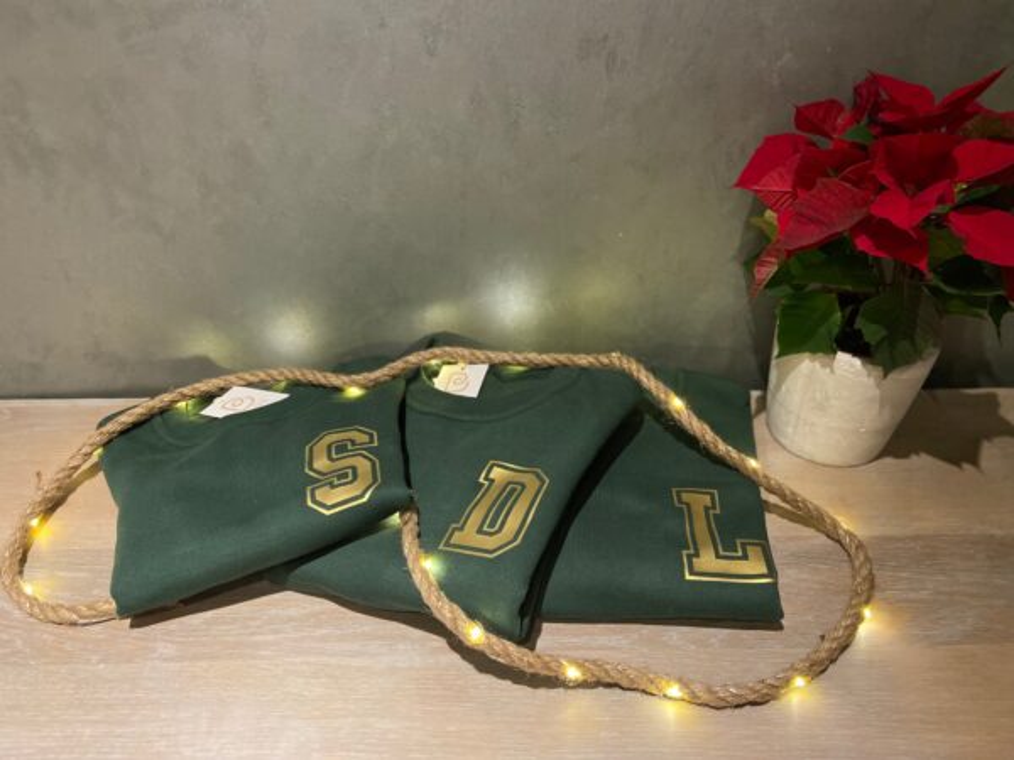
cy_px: 380
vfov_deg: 53.1
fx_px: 762
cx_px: 507
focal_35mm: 26
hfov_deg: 67.3
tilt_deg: -35.6
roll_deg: -1.2
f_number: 1.8
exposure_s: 1/33
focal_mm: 4.25
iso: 640
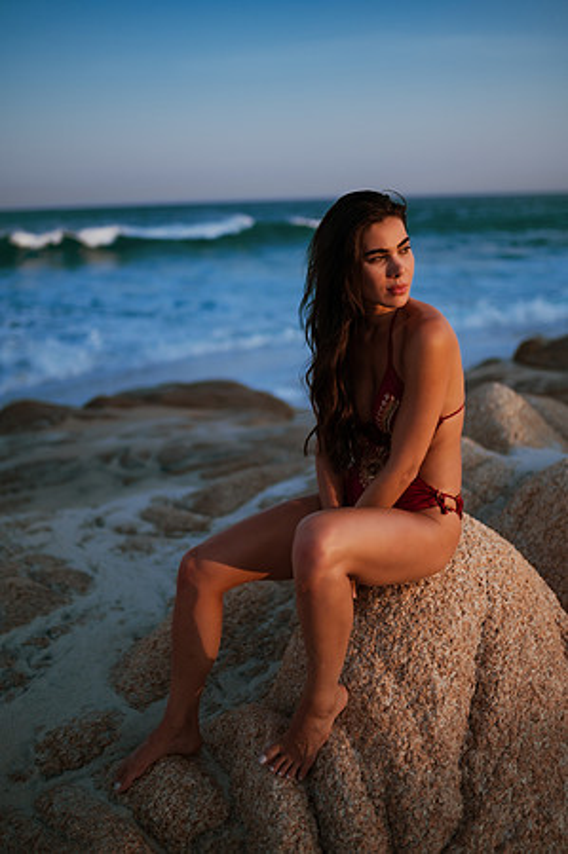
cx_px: 284
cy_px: 427
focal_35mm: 35
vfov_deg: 54.5
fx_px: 830
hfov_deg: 37.8
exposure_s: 1/4000
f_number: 1.4
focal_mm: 35
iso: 100
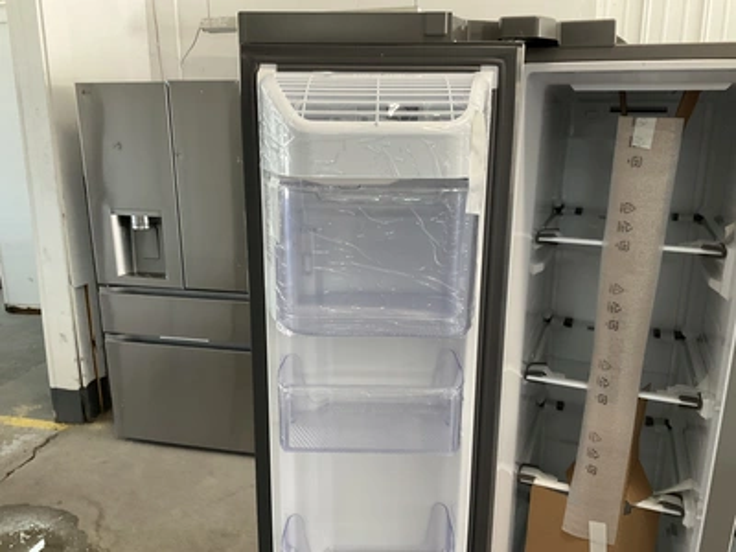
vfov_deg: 48.2
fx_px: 617
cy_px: 276
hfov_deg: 61.7
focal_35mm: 29
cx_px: 368
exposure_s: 1/60
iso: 125
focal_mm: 3
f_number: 1.8
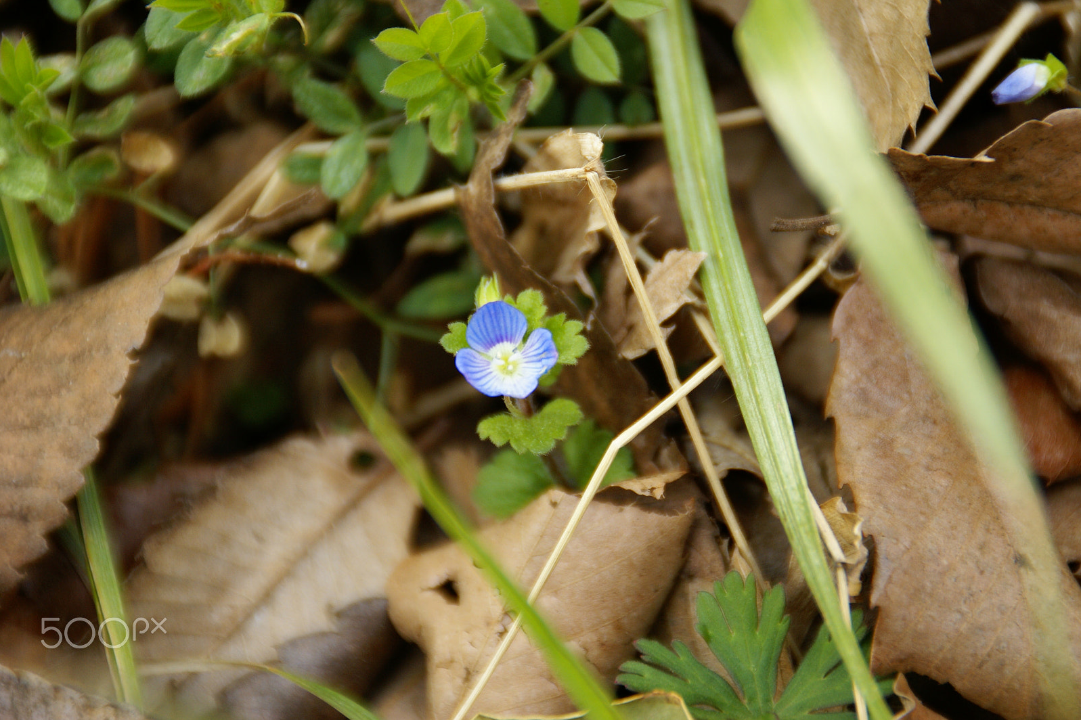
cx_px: 540
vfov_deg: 4.6
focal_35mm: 301
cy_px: 360
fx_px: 9036
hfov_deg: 6.8
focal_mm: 200
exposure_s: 1/100
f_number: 6.3
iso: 200
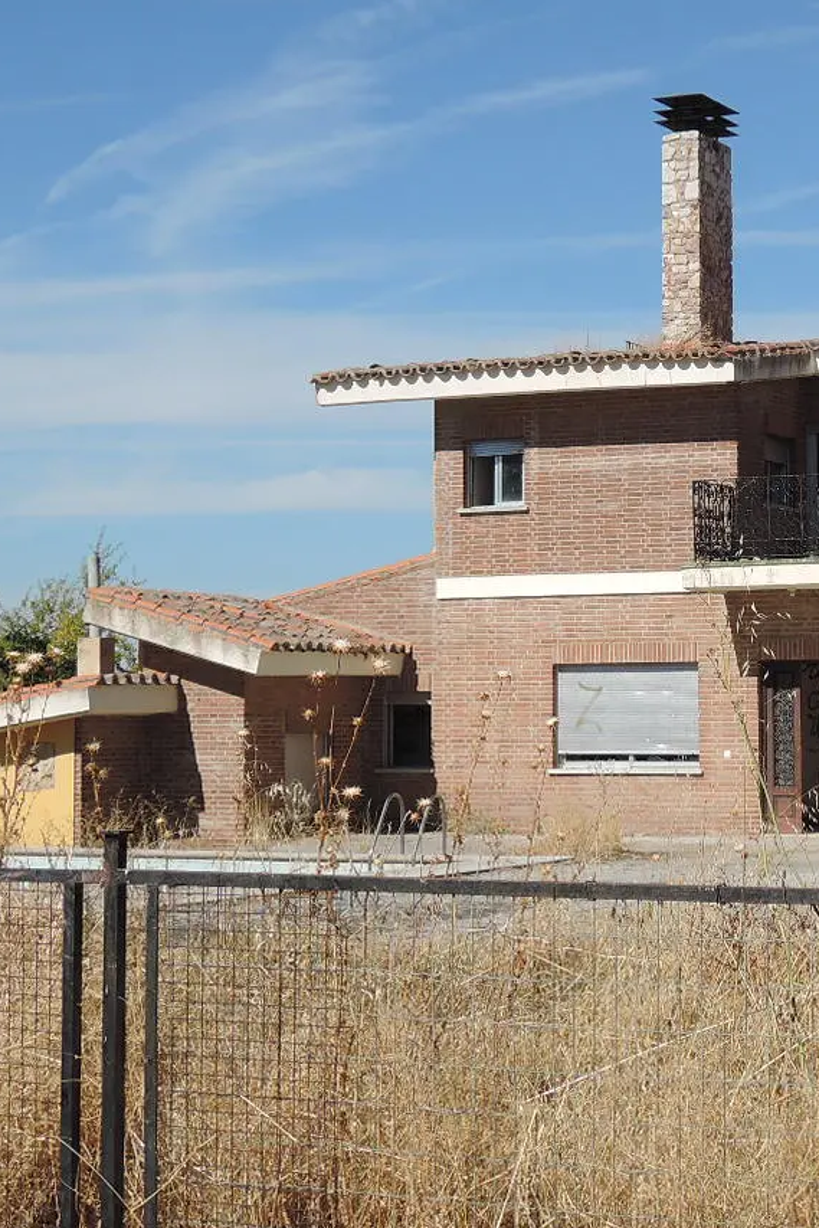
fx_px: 2660
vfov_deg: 25.9
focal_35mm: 78
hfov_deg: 17.3
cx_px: 730
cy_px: 495
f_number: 3.5
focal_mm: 8.6
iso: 80
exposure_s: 1/200
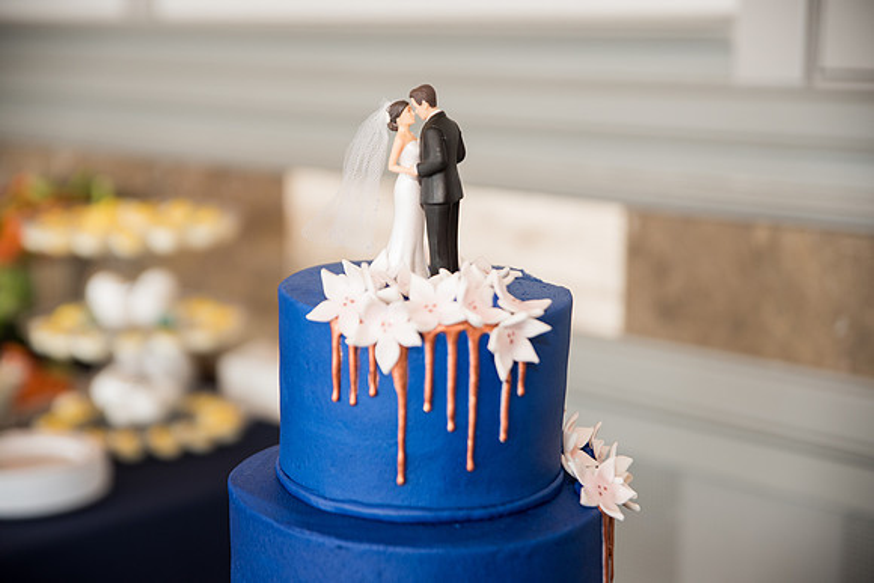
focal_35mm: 68
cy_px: 292
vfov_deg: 20.0
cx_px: 437
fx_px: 1651
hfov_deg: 29.6
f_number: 2.8
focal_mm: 68
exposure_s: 1/100
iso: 400
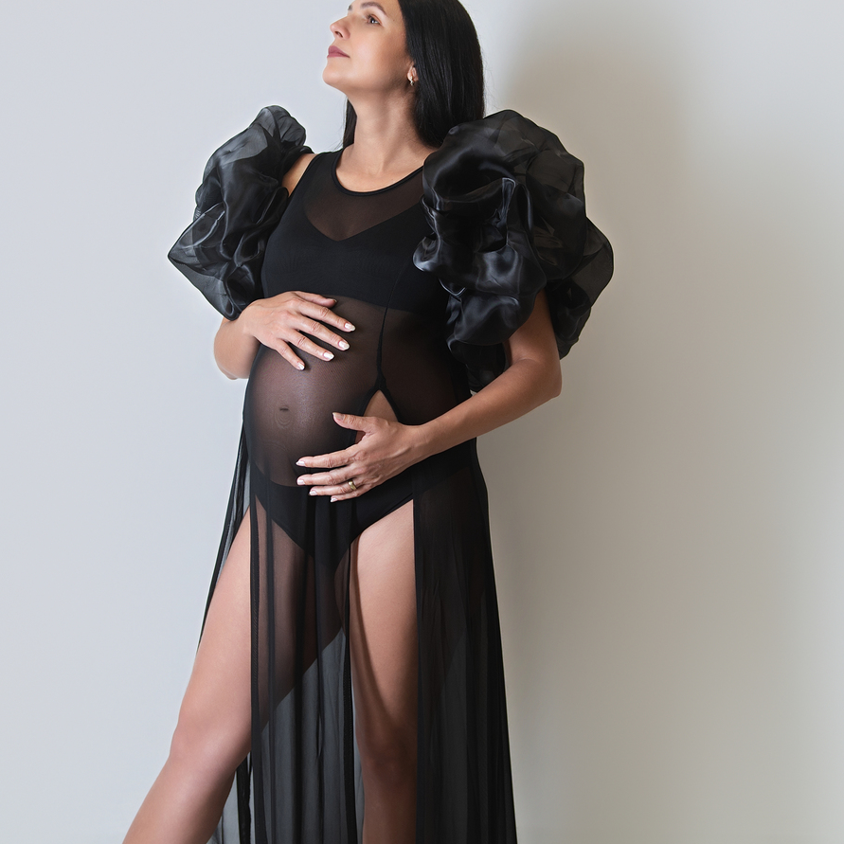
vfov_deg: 31.0
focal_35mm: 55
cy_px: 322
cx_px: 385
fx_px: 1517
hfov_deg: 31.1
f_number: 3.5
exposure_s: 1/200
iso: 160
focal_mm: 32
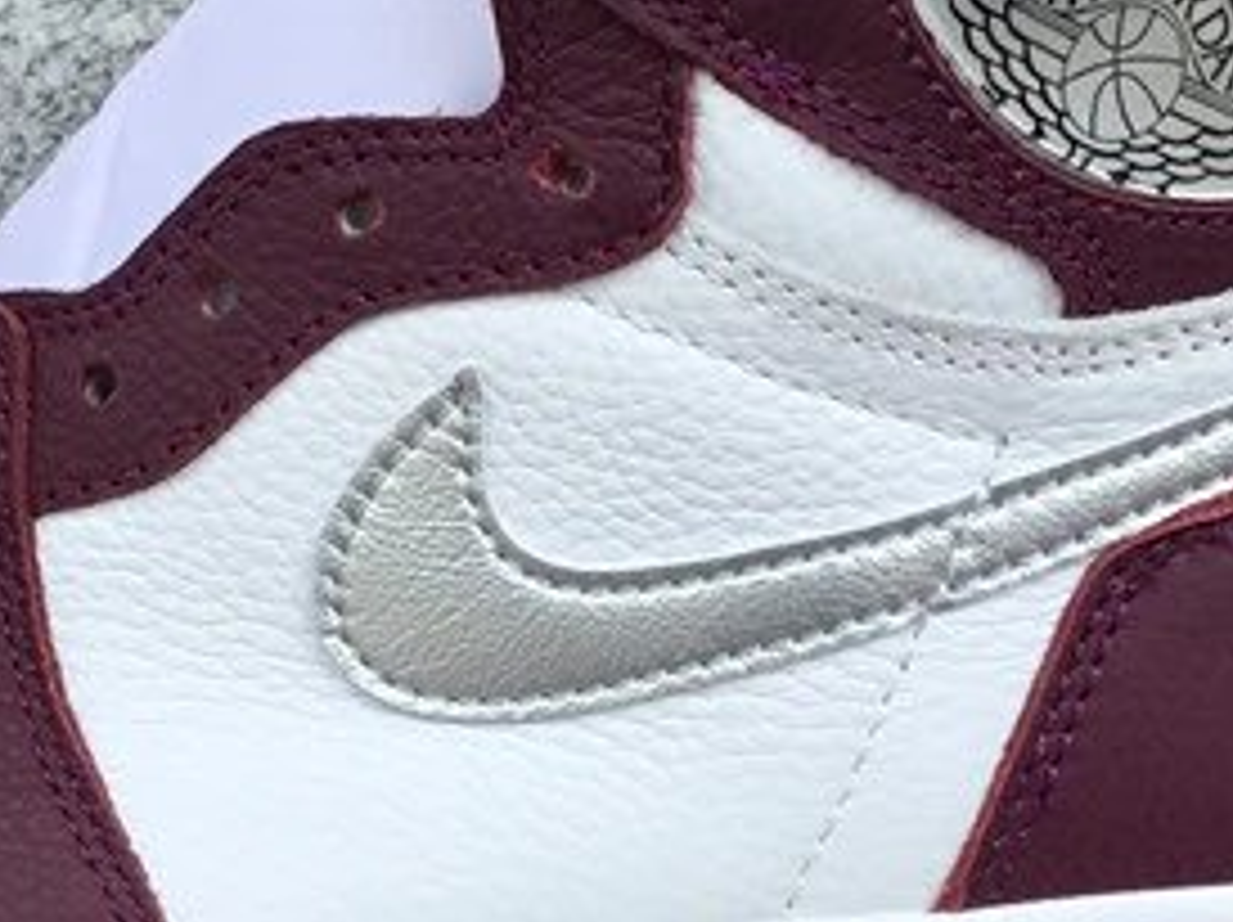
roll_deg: +0.2
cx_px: 320
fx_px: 3630
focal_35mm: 102
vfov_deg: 14.3
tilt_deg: -14.7
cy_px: 861
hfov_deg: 19.2
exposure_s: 1/482
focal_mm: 3.3
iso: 25
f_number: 2.4
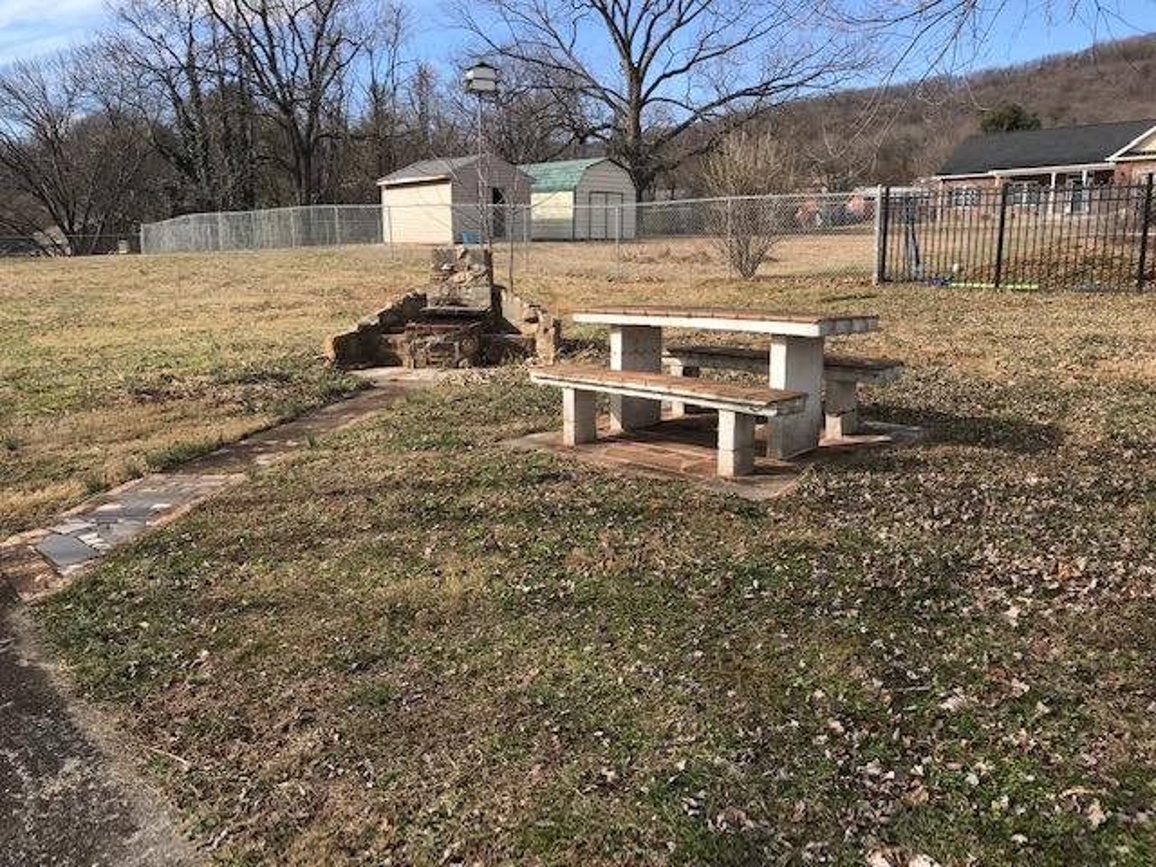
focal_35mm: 28
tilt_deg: -9.9
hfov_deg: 63.4
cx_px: 578
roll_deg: -0.4
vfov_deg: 49.7
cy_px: 434
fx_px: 935
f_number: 1.8
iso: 20
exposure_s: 1/1212
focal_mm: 3.99
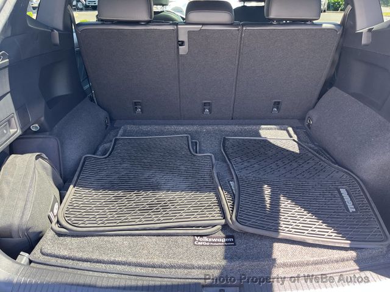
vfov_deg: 53.1
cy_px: 146
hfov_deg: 67.3
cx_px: 195
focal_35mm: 26
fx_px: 293
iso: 80
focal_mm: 5.1
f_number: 1.6
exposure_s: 1/121
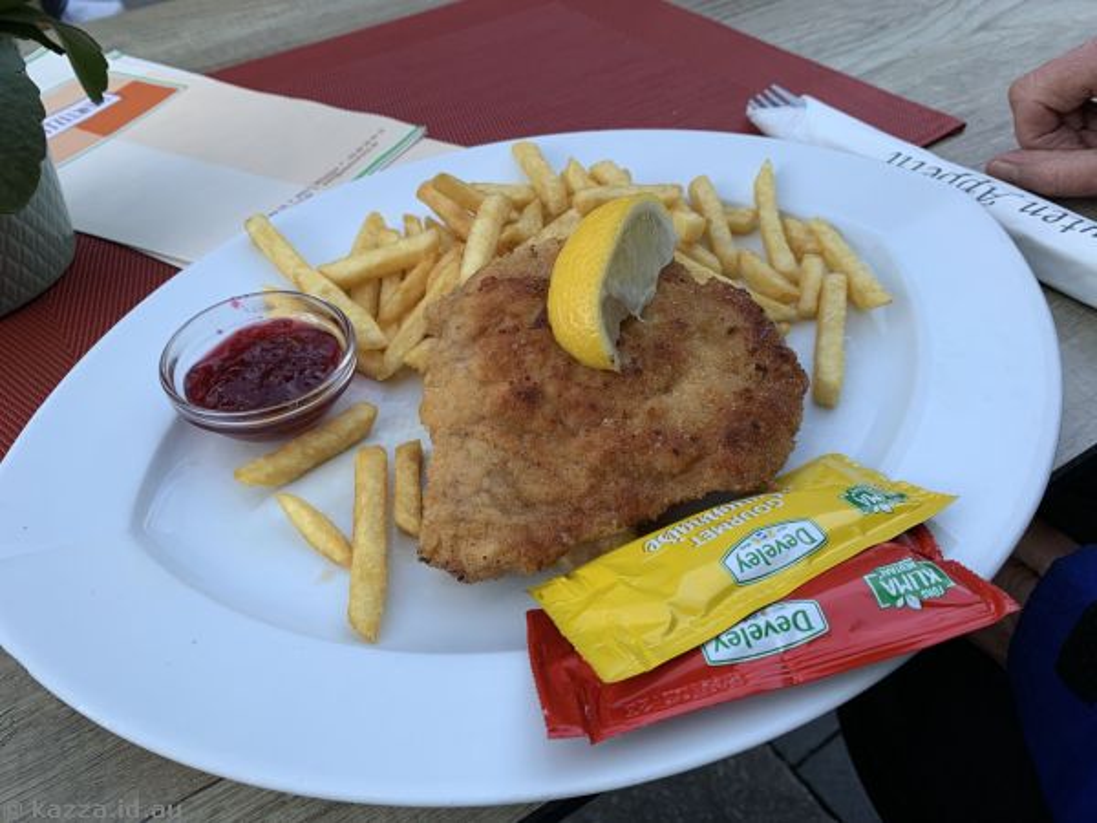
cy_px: 412
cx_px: 548
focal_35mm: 26
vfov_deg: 53.1
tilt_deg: -47.1
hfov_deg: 67.3
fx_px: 824
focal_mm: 4.25
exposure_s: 1/121
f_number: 1.8
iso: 50
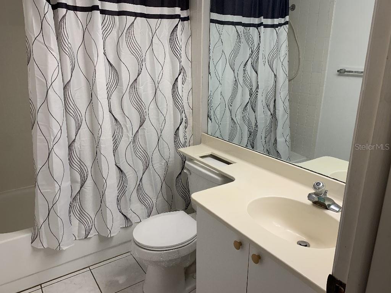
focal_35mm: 26
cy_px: 146
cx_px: 196
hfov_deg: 67.3
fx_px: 294
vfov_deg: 53.1
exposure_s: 1/121
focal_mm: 4.25
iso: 64
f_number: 1.8
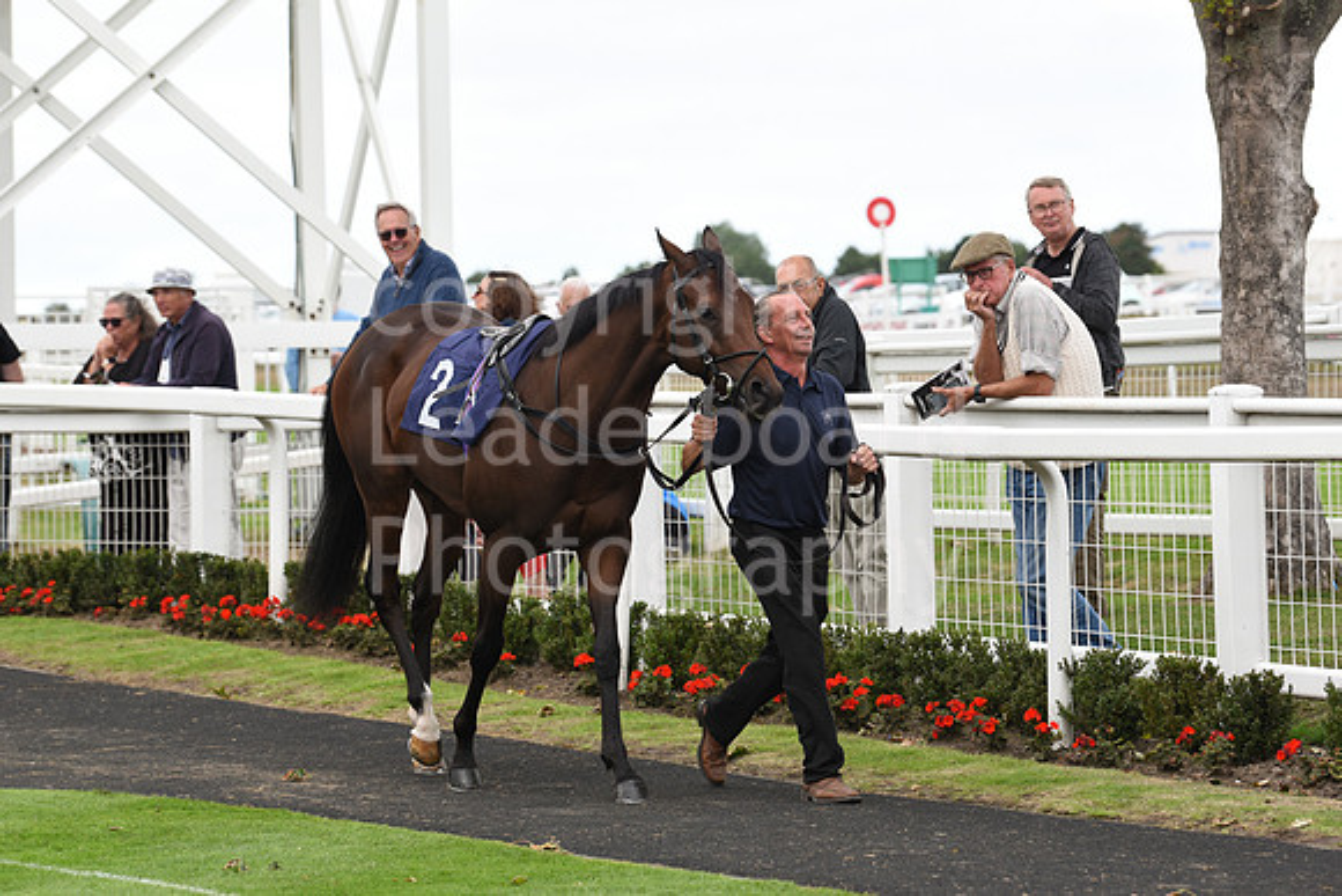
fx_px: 5593
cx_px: 671
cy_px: 448
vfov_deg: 9.2
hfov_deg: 13.7
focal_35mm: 150
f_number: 5.6
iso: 400
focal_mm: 150
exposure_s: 1/320
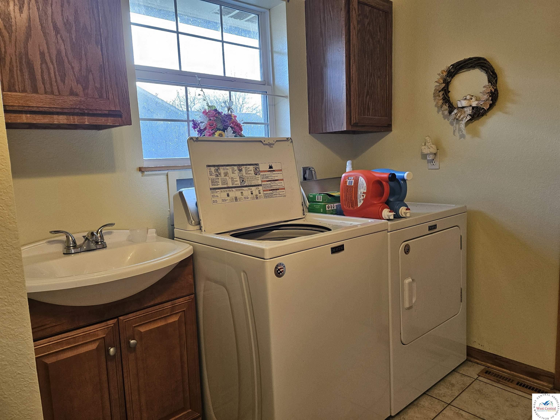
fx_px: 388
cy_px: 210
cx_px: 280
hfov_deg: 71.6
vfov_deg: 56.8
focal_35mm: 24
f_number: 1.8
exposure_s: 1/120
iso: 200
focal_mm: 5
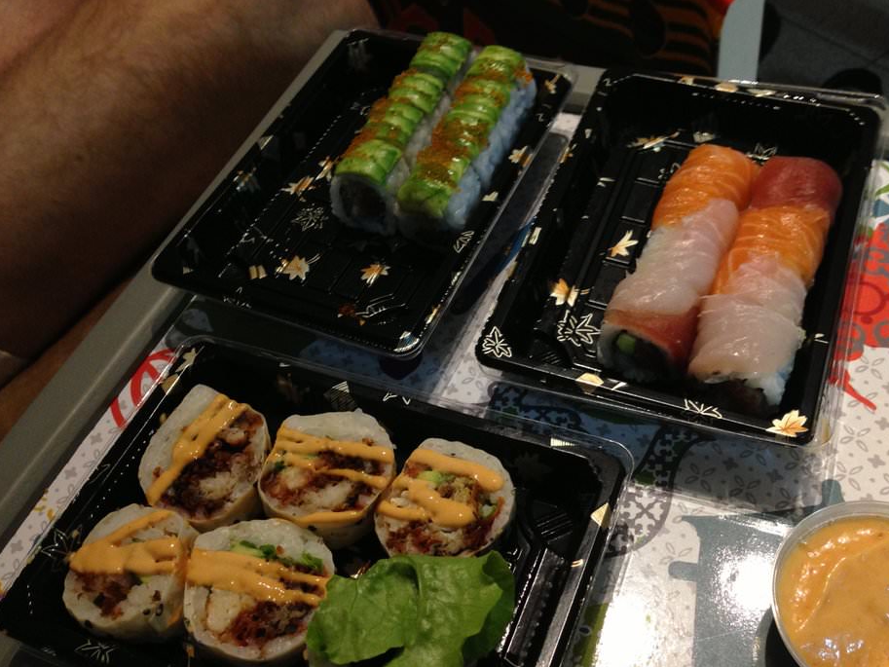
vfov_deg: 38.7
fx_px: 950
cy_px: 356
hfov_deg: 50.0
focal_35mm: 37
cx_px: 495
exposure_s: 1/20
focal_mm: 4.13
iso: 200
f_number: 2.4
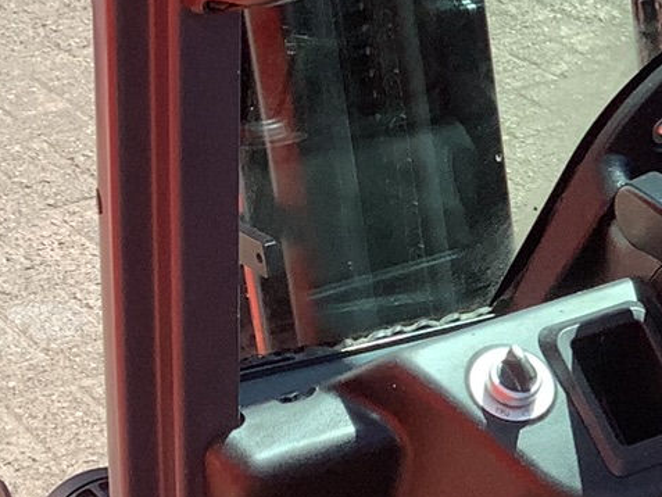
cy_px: 237
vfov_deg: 11.2
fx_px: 2544
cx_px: 1039
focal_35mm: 133
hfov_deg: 13.8
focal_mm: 3.3
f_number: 2.4
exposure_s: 1/381
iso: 25
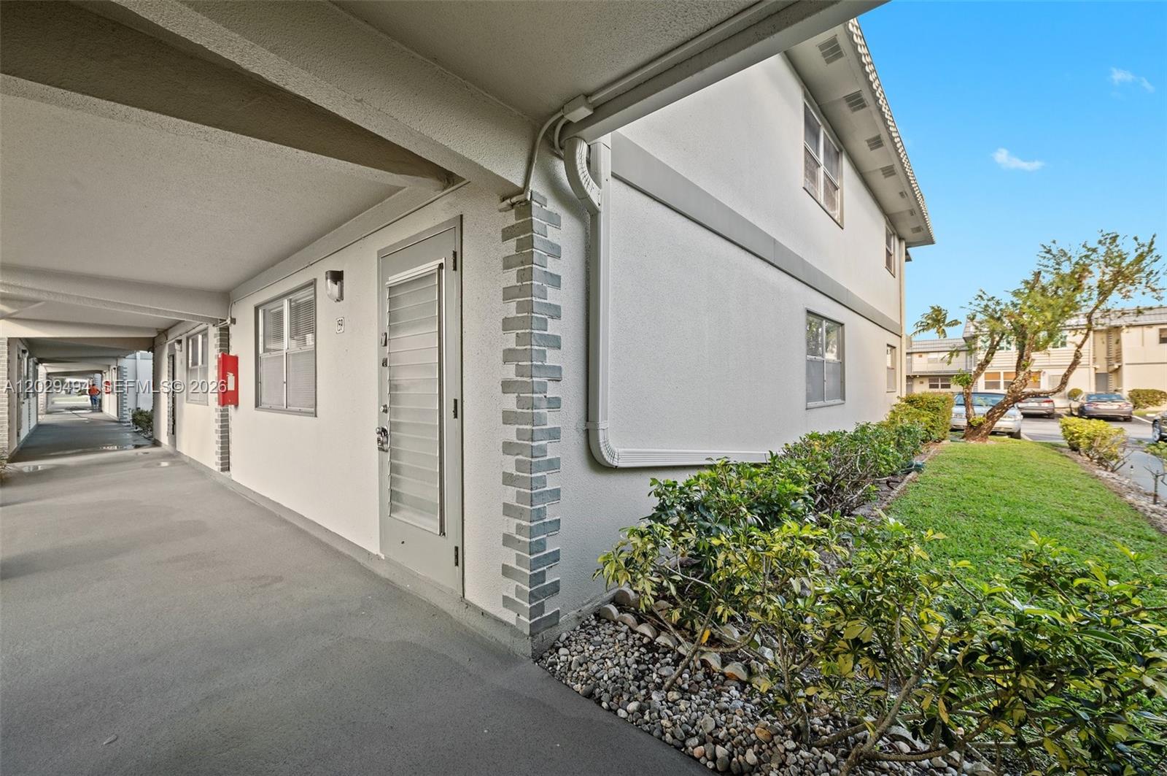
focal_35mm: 14
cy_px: 388
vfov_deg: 81.1
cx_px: 584
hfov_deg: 104.3
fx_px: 453
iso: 200
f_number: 8
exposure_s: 1/60
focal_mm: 14
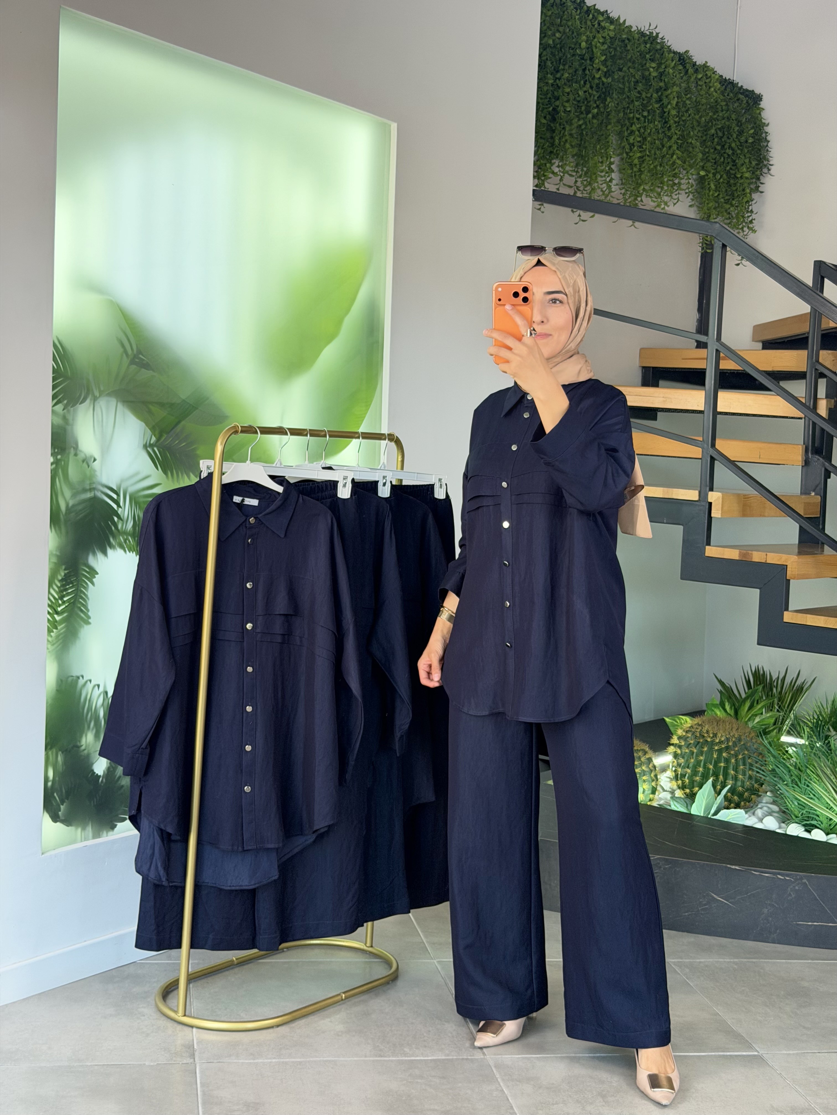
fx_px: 1547
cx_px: 418
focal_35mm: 48
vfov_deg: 39.7
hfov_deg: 30.3
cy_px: 558
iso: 80
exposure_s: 1/193
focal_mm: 6.76
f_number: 1.78
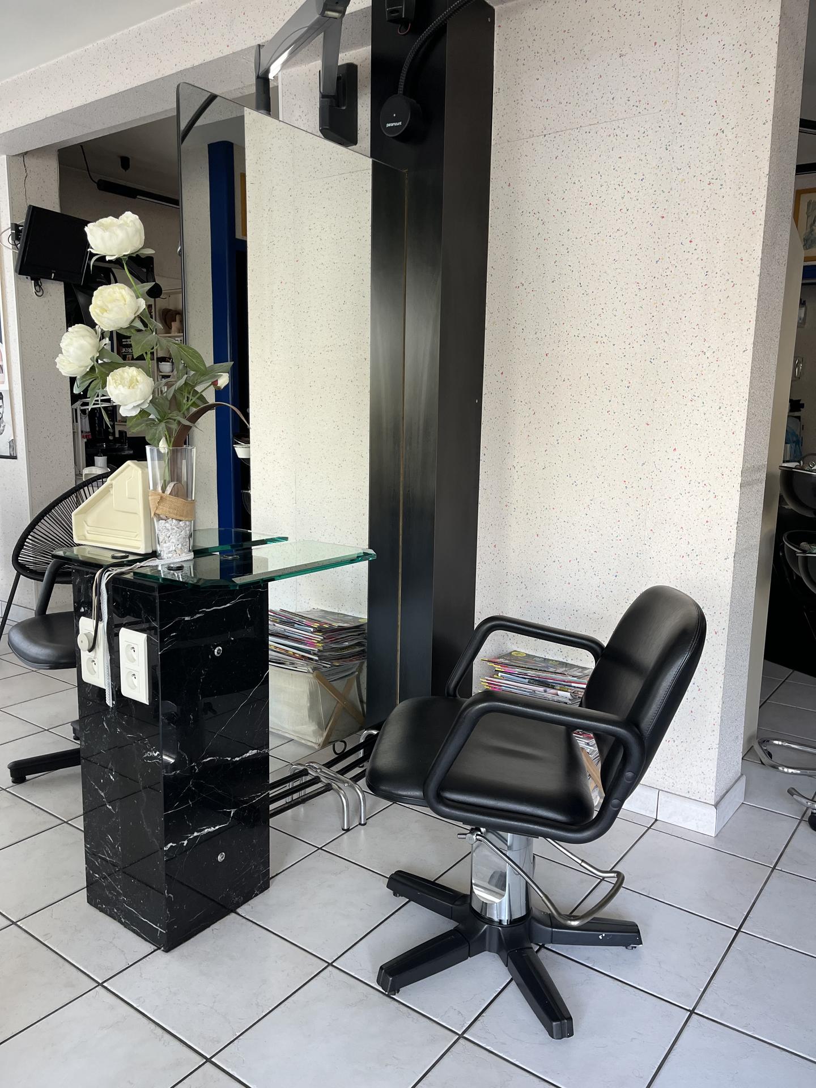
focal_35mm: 26
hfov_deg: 53.1
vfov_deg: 67.3
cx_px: 408
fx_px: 817
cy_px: 544
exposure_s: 1/121
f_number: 1.6
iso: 125
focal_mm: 5.1
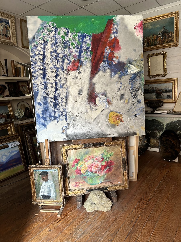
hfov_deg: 53.1
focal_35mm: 26
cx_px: 90
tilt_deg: -11.1
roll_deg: +3.0
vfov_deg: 67.3
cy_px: 121
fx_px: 181
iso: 125
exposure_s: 1/107
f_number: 1.5
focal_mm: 5.7
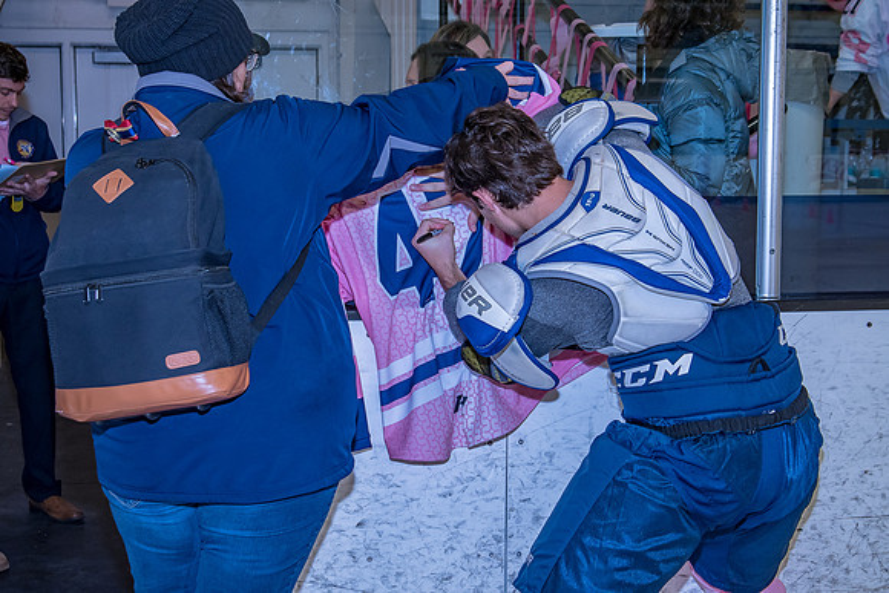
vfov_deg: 21.6
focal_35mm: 63
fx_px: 1556
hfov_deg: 31.9
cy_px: 296
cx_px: 444
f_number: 5
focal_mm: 42
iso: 800
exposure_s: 1/250
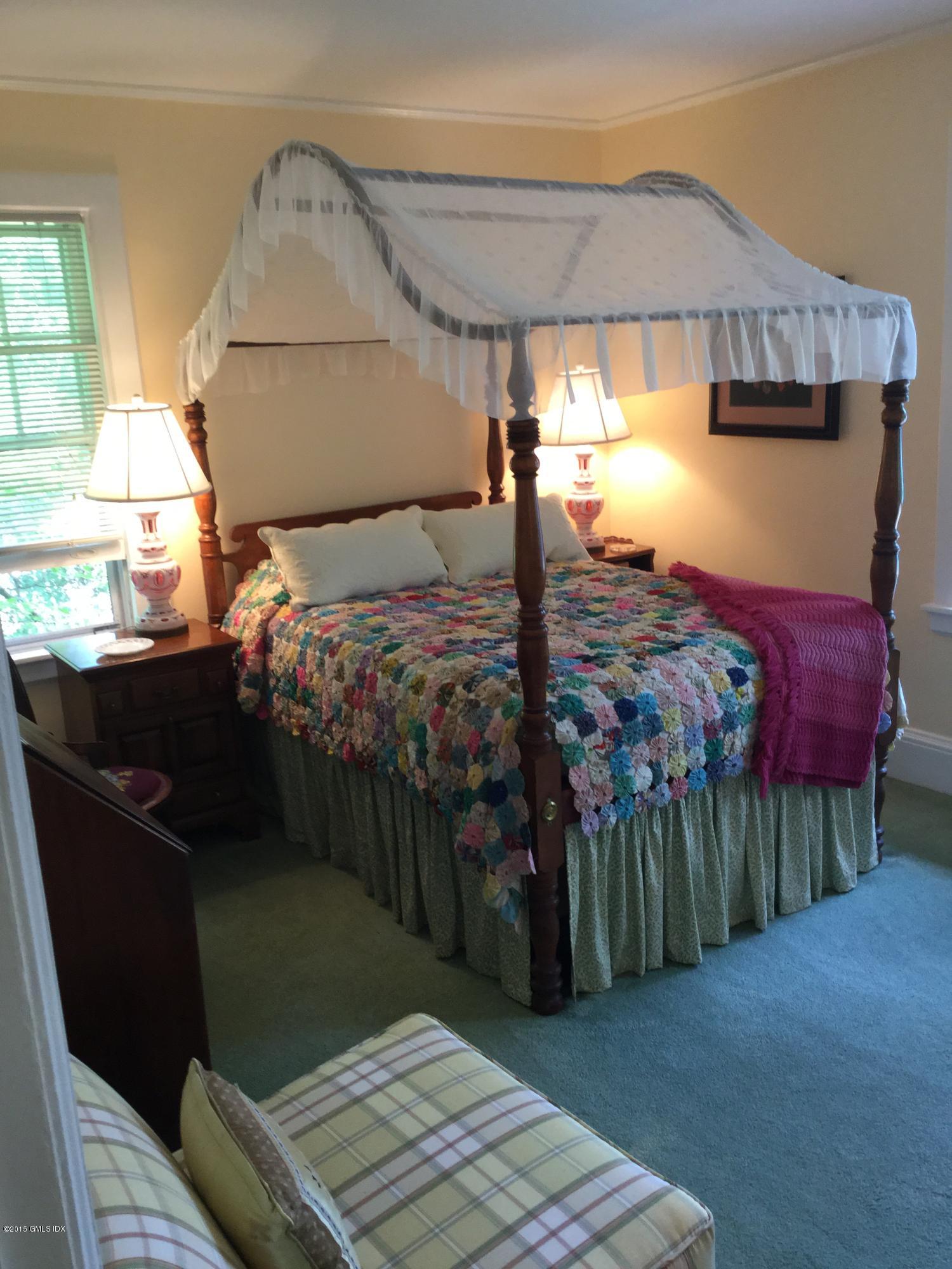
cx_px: 476
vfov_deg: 58.4
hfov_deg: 45.4
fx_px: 1137
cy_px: 634
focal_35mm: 31
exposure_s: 1/30
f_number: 2.4
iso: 80
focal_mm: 3.3
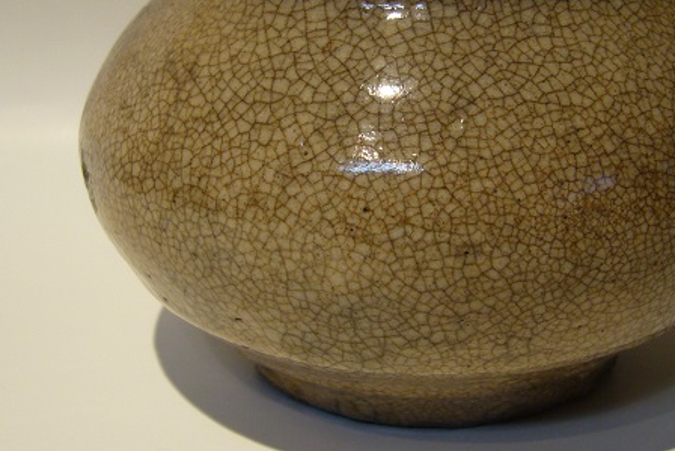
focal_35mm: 65
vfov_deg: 20.9
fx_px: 1219
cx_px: 399
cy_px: 149
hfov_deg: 30.9
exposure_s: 1/20
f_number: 2.8
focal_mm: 5.8
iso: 100
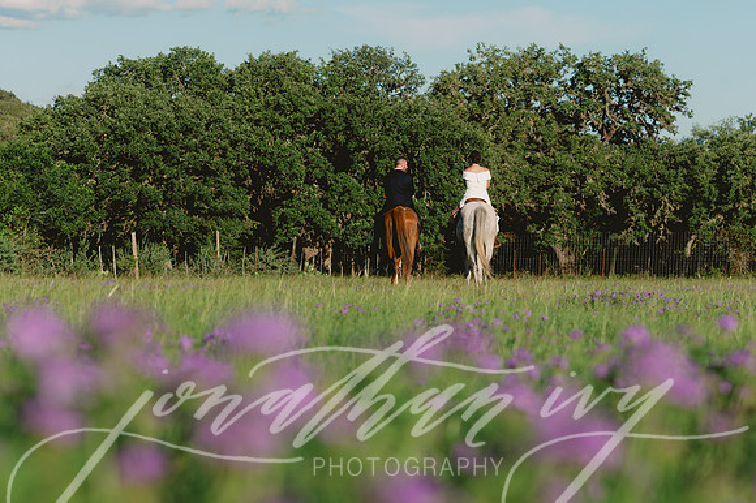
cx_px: 301
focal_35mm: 102
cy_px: 303
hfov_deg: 19.9
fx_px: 2149
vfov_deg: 13.3
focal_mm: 85
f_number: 4.5
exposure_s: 1/640
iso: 80
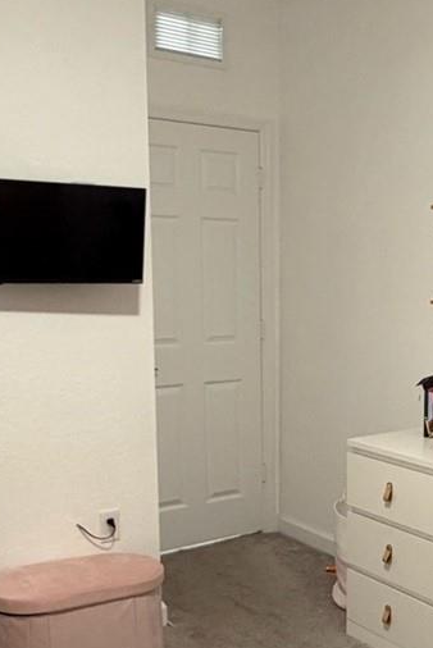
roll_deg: -0.4
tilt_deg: -9.5
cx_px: 337
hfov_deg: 28.7
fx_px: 829
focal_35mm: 46
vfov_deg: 42.4
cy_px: 411
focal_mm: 2.22
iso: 400
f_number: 2.2
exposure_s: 1/60
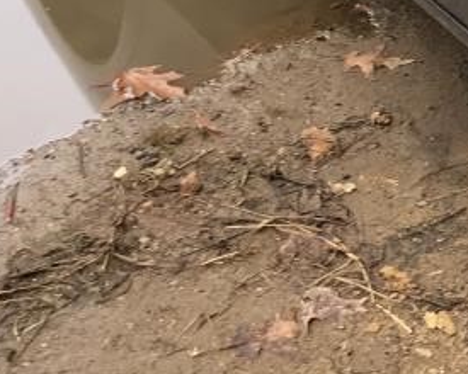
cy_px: -126
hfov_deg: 13.9
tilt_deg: -32.4
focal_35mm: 127
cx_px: 779
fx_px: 1759
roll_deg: -0.8
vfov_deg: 11.8
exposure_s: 1/120
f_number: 1.8
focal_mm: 3.99
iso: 32
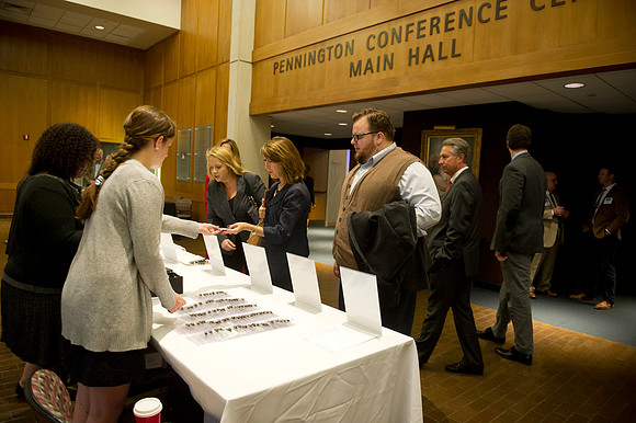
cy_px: 212
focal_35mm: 24
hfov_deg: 73.8
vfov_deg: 53.1
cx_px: 318
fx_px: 424
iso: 2500
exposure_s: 1/80
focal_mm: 24
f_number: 2.8
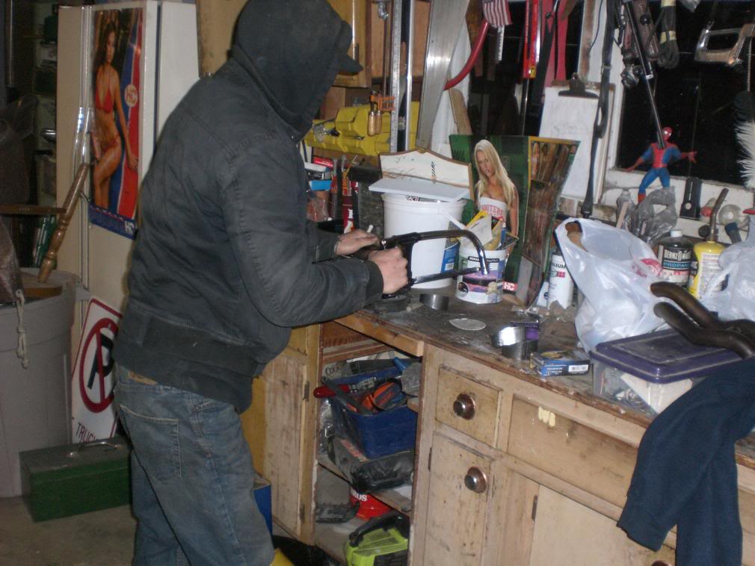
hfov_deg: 49.0
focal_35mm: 38
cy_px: 283
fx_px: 829
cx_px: 378
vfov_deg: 37.7
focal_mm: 6.3
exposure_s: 1/60
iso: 200
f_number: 3.1
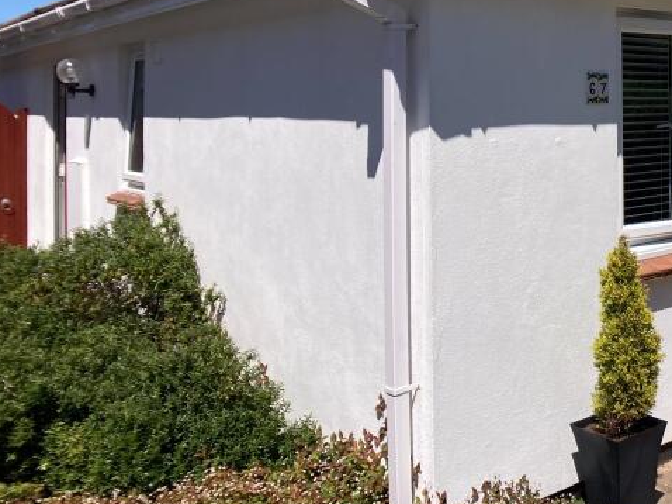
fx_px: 1164
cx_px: 645
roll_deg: +0.2
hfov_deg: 30.3
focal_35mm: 60
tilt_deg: +1.0
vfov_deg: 24.0
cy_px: 92
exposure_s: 1/3247
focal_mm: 3.99
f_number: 1.8
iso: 20
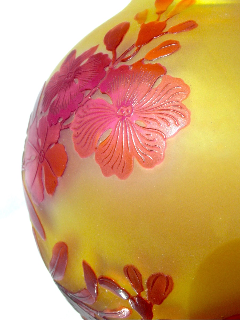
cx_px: 120
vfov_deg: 45.8
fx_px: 379
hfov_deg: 35.1
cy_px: 160
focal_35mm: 41
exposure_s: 1/750
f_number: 5.8
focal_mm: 6.8
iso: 80
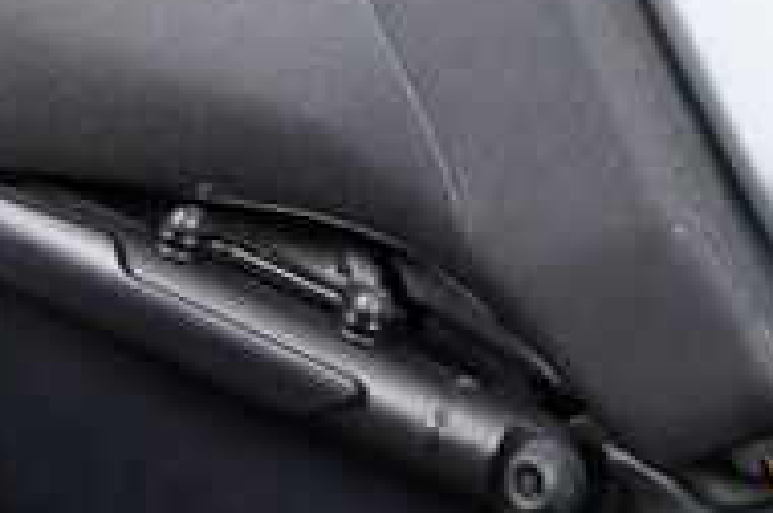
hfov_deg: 6.5
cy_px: -234
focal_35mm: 314
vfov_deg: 4.3
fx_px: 6731
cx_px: -309
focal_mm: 93
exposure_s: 1/80
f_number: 9
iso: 5000
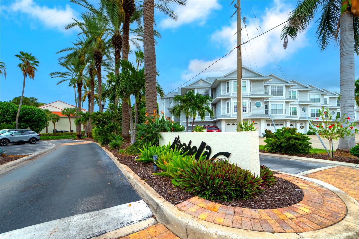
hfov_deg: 100.4
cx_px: 180
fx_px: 150
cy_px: 120
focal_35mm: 15
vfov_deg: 77.3
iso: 100
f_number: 8
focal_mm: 10
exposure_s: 1/100
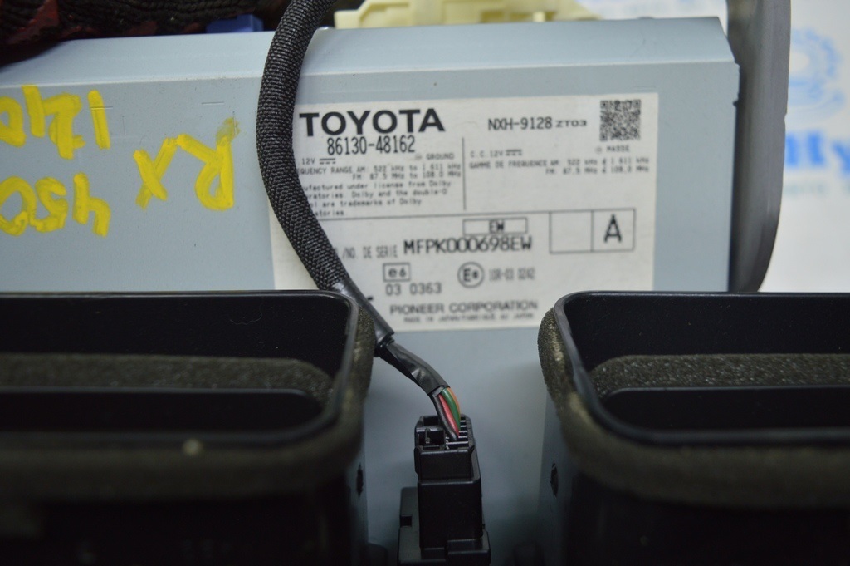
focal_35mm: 33
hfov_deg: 57.3
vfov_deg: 39.9
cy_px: 283
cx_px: 425
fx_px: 779
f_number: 3.8
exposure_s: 1/50
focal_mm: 22
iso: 400
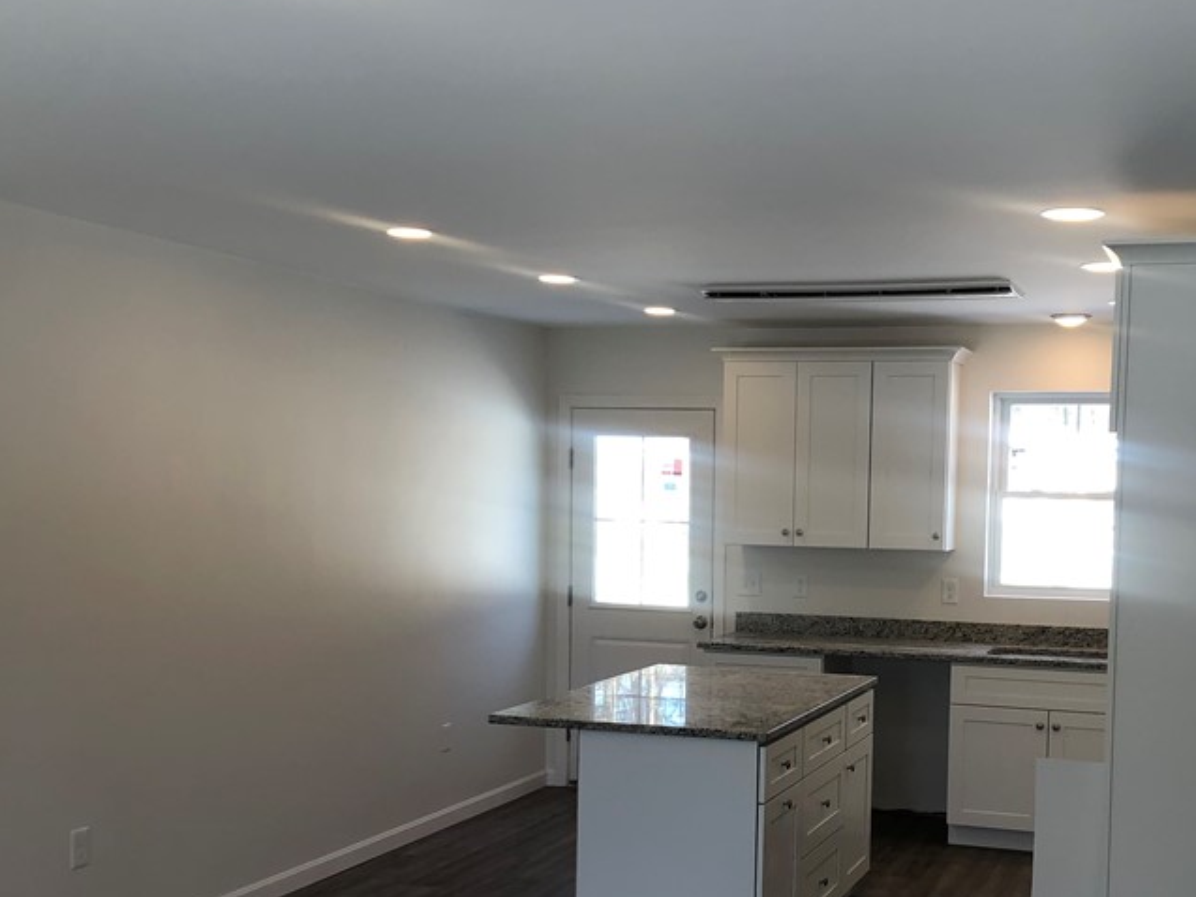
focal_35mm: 45
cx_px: 762
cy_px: 636
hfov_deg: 41.7
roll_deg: -1.2
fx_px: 1555
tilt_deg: -5.5
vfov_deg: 31.8
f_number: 1.8
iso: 40
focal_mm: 3.99
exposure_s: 1/120
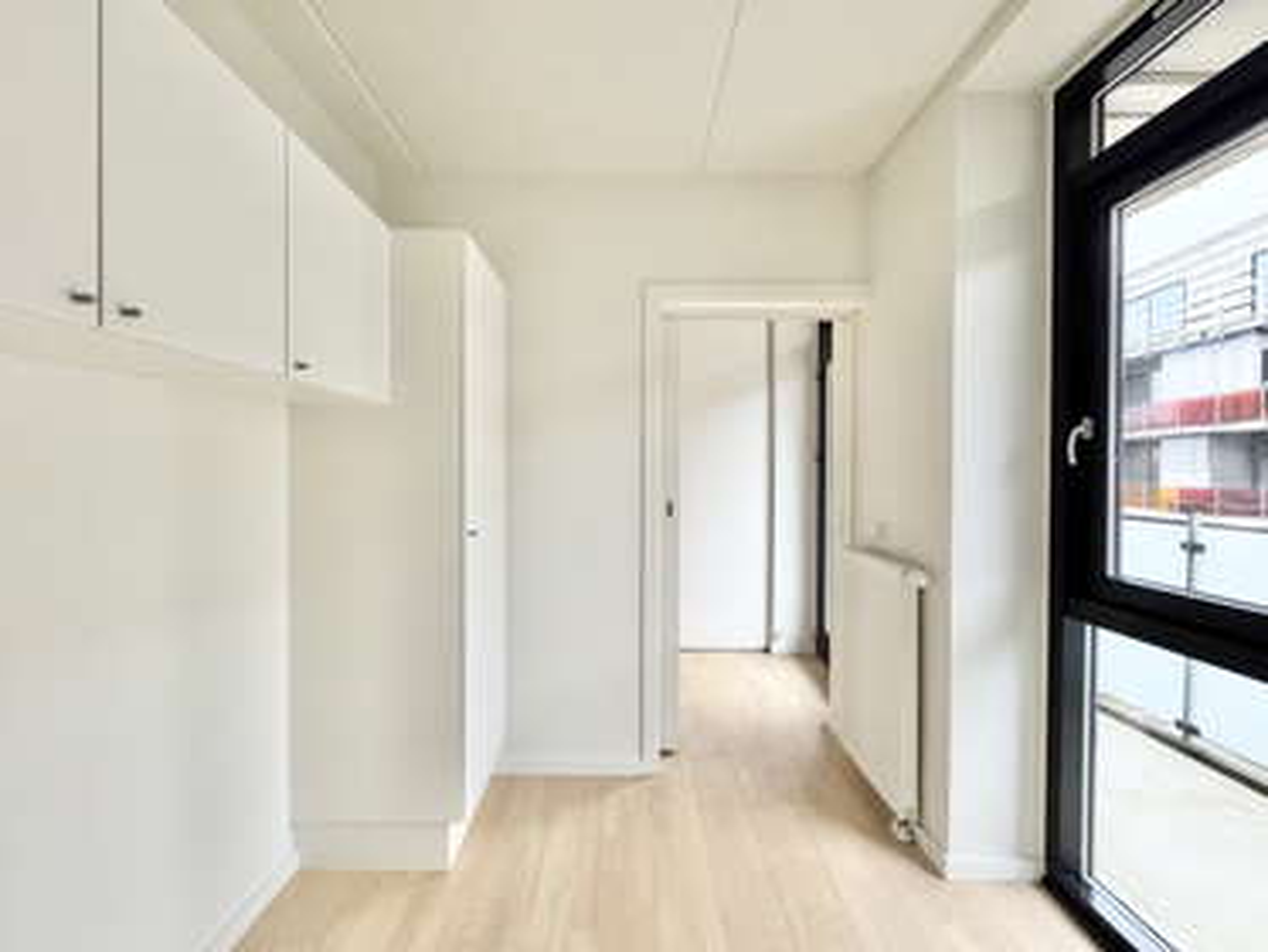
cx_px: 634
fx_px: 513
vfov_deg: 85.7
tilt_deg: -0.9
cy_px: 476
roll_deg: -0.1
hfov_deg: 102.0
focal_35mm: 14
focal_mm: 2.22
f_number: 2.2
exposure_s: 1/50
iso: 400
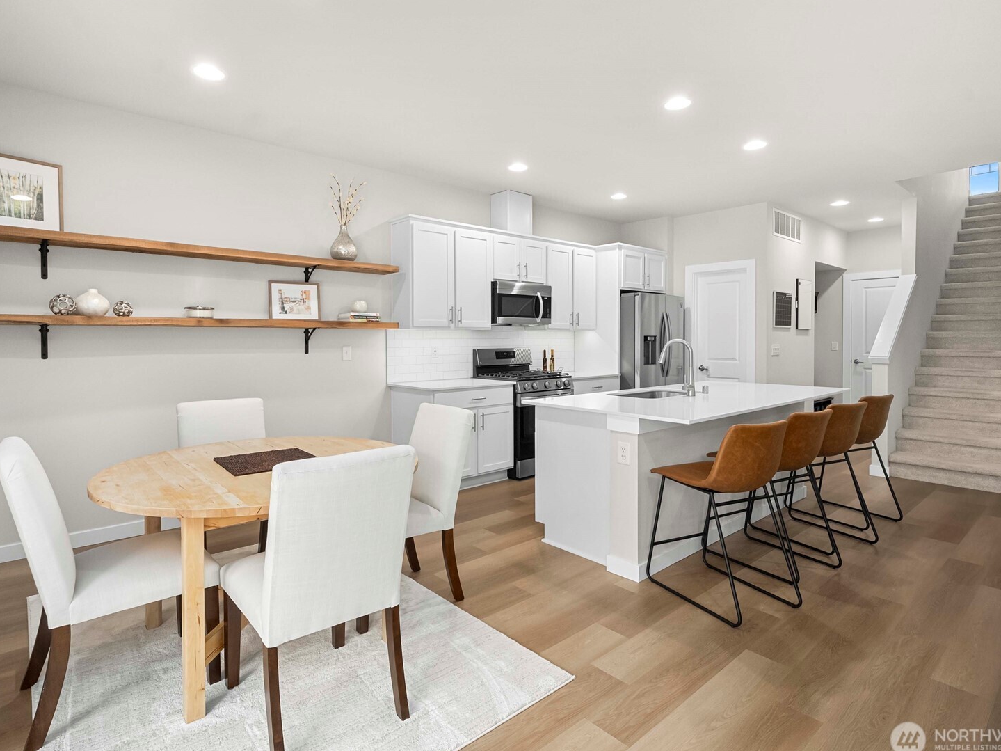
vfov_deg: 74.7
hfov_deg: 90.9
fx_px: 492
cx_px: 471
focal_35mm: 17
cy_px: 372
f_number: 7.1
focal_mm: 15
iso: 1000
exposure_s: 1/30
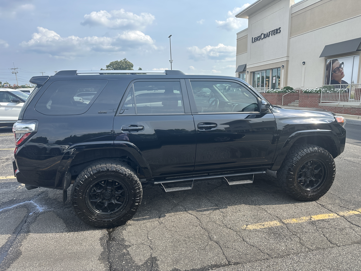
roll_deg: +1.1
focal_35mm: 24
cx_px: 180
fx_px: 250
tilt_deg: -9.3
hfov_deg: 71.6
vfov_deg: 56.8
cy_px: 136
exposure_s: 1/1119
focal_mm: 6.86
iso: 80
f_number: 1.78
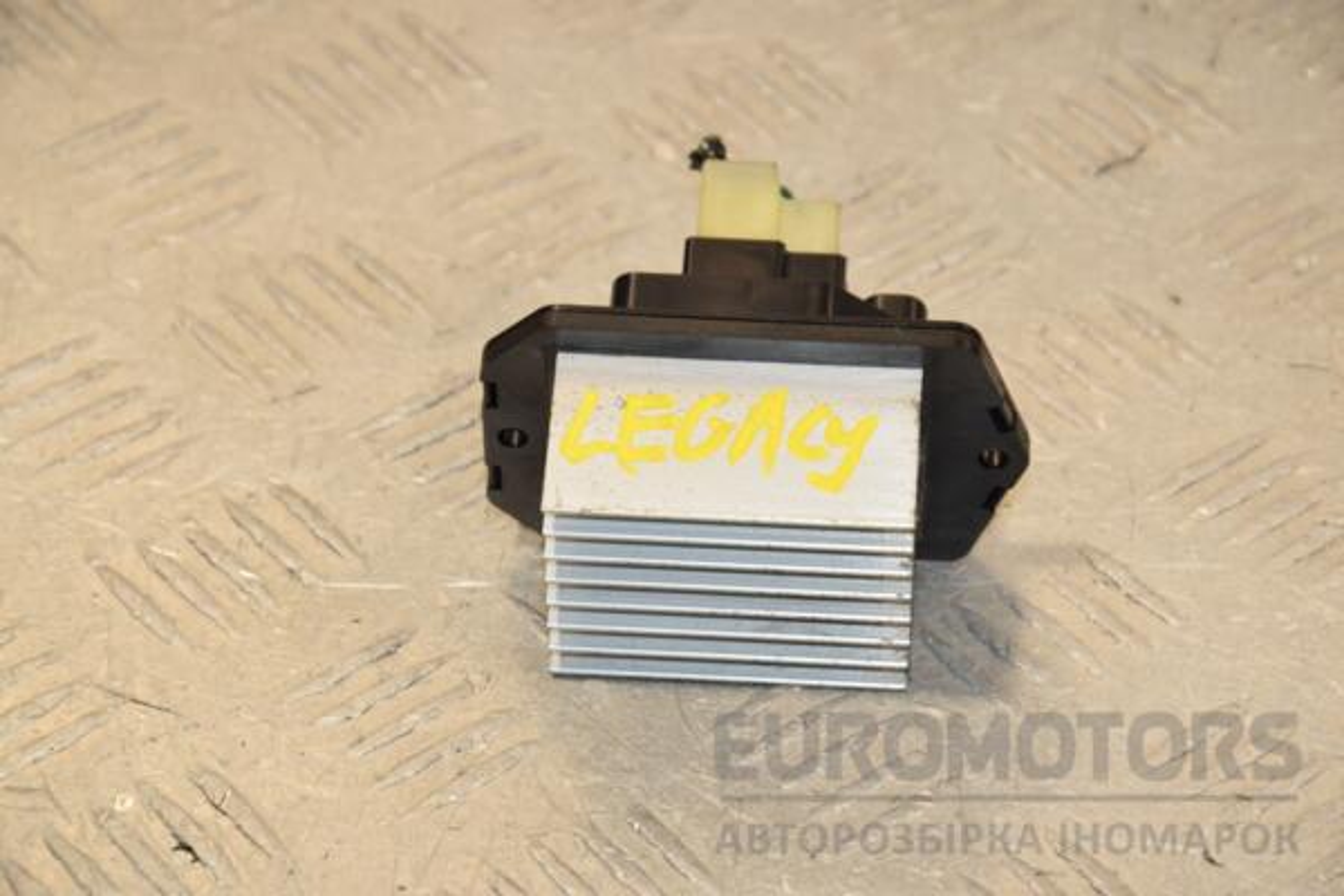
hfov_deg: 13.0
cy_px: 448
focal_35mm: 158
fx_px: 5880
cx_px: 672
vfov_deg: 8.7
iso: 800
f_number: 9
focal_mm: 105
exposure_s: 1/200
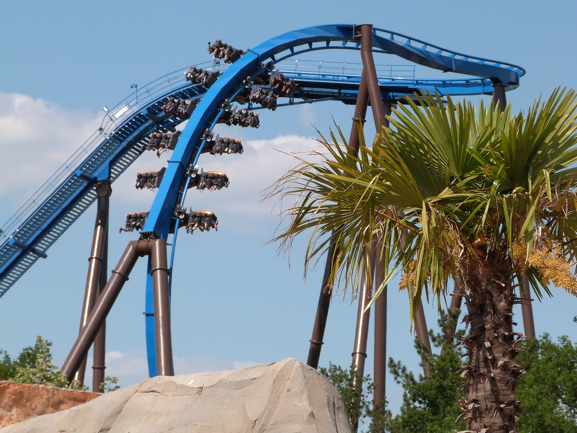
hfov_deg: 10.1
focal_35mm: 196
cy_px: 216
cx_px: 288
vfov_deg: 7.6
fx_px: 3267
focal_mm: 35.3
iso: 100
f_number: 5.6
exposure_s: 1/640
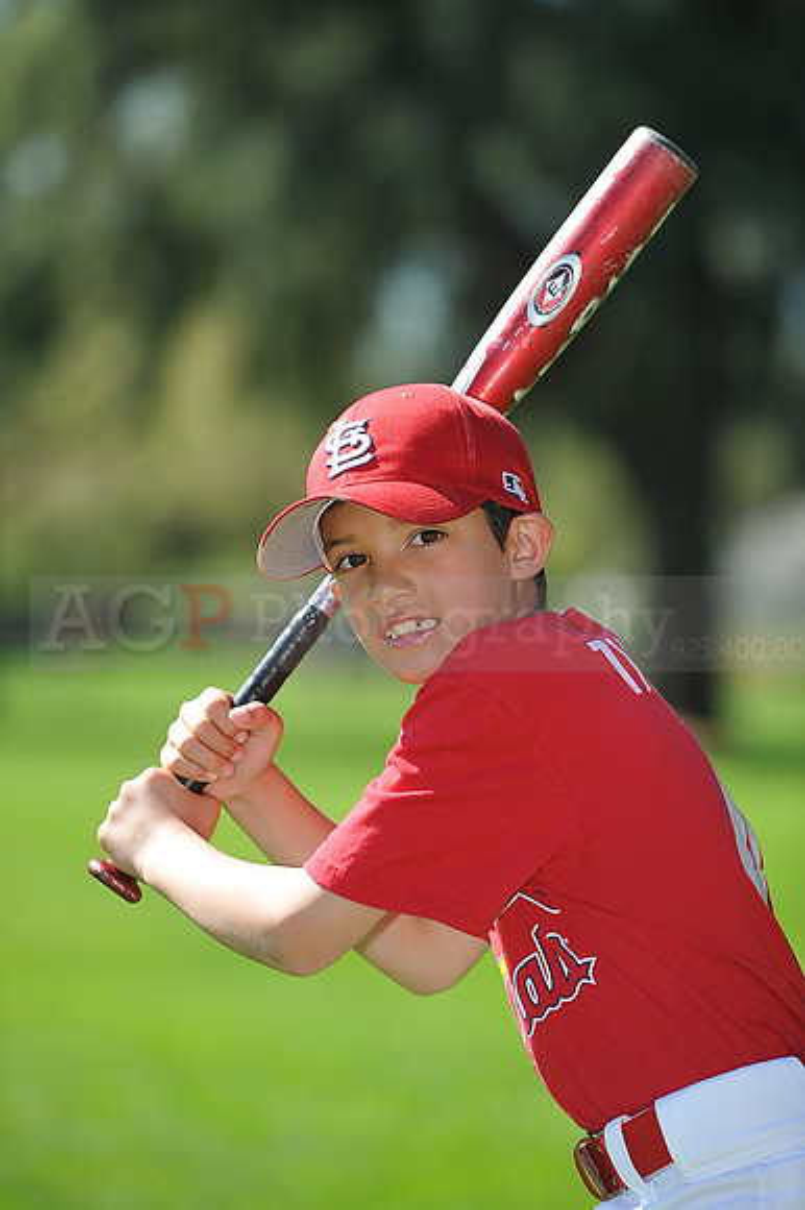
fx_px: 5541
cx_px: 402
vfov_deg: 12.5
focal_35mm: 165
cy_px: 605
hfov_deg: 8.3
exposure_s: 1/800
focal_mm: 165
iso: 200
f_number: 4.5
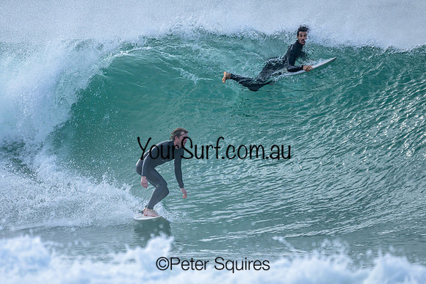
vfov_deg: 1.3
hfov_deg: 1.9
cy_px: 151
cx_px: 176
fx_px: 12995
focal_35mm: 1098
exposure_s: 1/2000
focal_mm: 800
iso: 360
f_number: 6.3
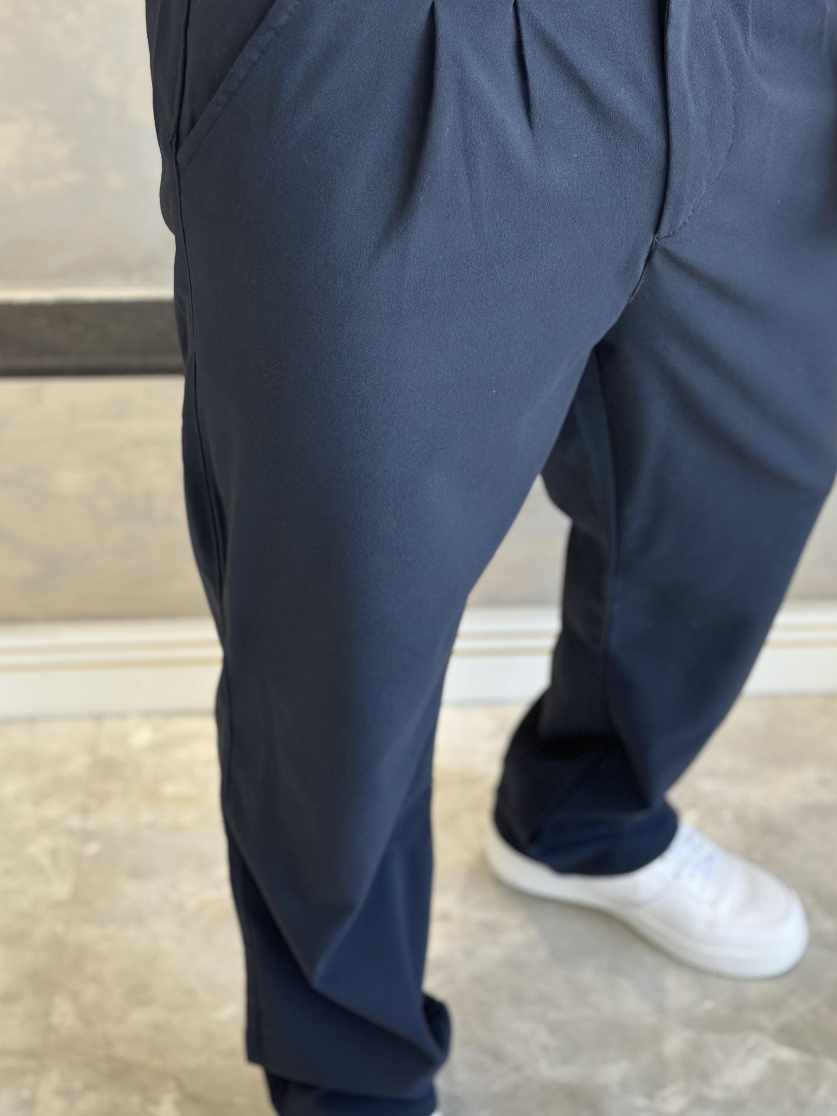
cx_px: 530
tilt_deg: -38.4
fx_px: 1966
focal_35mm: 61
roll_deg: -0.9
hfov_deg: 24.0
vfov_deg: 31.7
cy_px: 522
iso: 125
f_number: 1.78
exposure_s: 1/98
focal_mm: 6.86
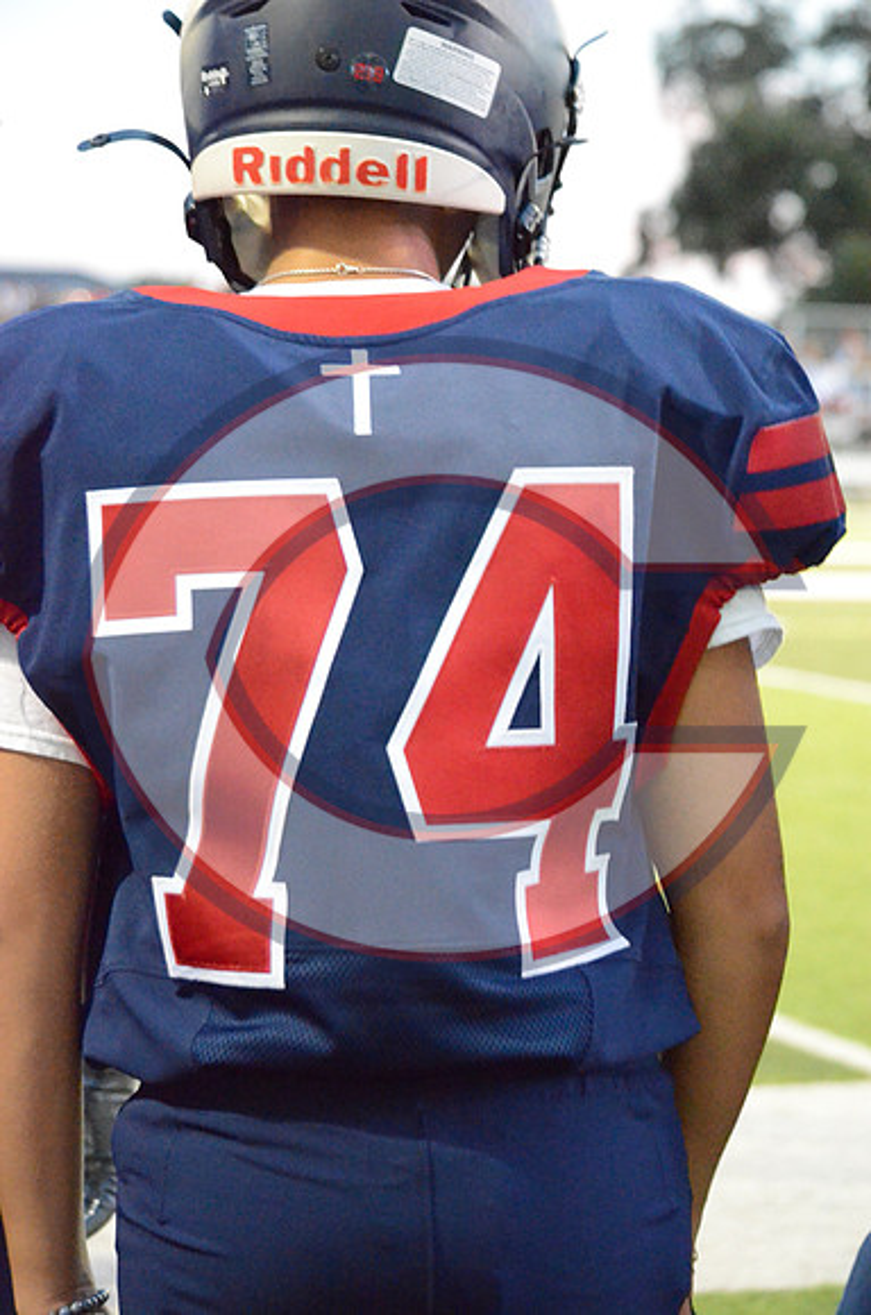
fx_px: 3829
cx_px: 436
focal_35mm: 105
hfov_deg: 13.0
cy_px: 658
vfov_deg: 19.5
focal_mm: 70
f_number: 4.5
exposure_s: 1/100
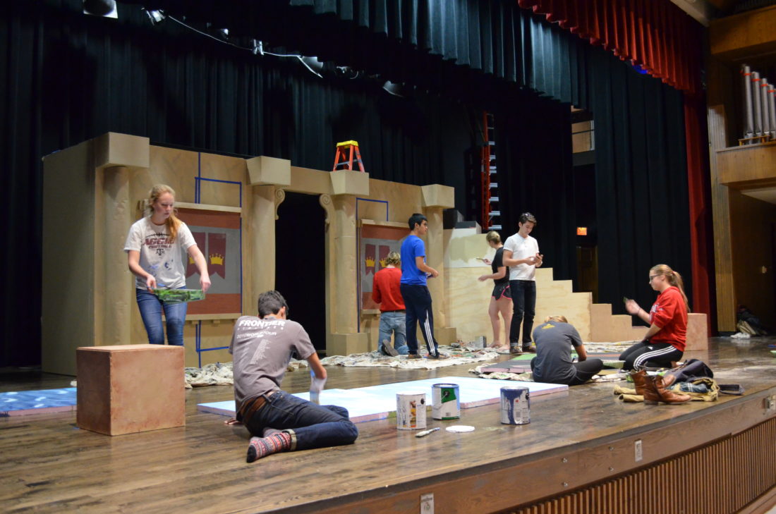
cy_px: 257
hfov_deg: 57.3
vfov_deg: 39.8
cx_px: 388
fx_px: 710
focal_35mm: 33
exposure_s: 1/20
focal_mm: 22
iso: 3200
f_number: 4
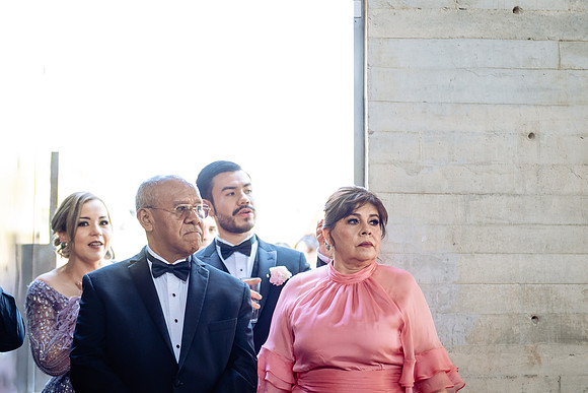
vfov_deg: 18.2
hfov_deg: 27.0
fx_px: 1224
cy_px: 148
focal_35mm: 75
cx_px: 311
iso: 640
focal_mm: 58
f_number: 3.5
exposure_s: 1/200
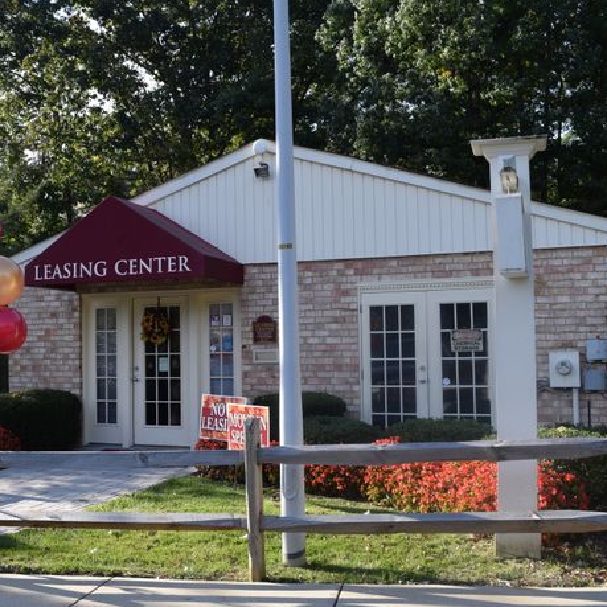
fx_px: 886
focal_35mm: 45
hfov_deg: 37.1
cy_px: 304
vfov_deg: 37.8
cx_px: 165
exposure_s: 1/200
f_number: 7.1
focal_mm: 23
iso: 200
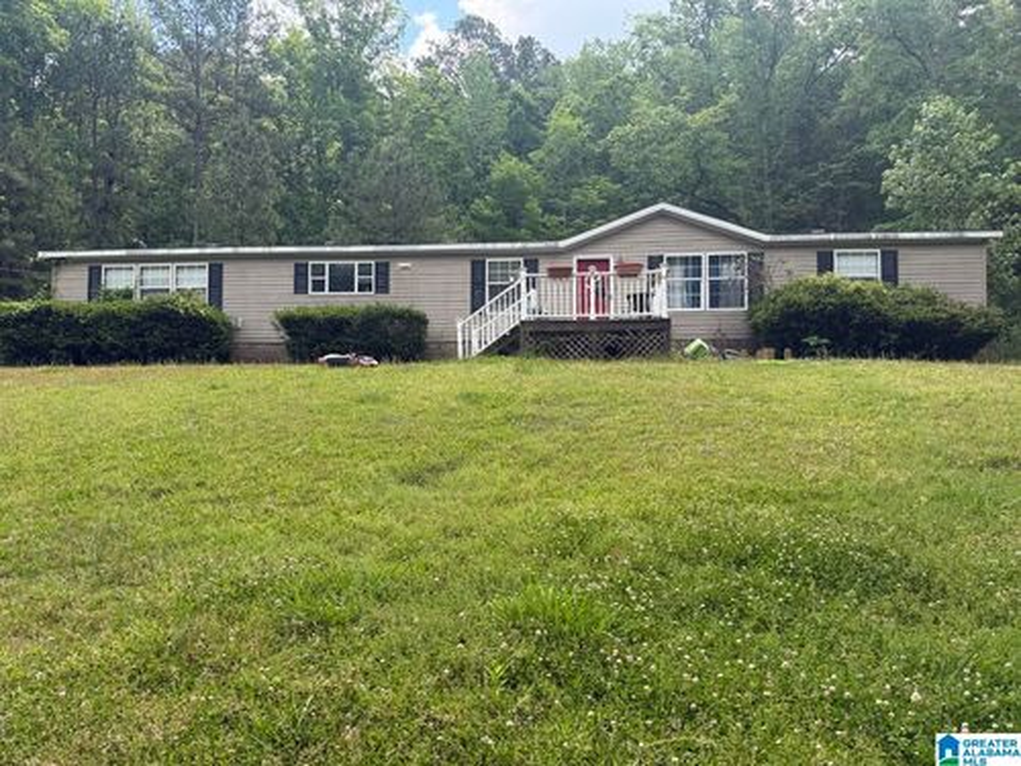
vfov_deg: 56.8
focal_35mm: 24
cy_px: 383
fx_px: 708
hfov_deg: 71.6
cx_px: 510
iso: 80
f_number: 1.78
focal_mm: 6.76
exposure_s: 1/979
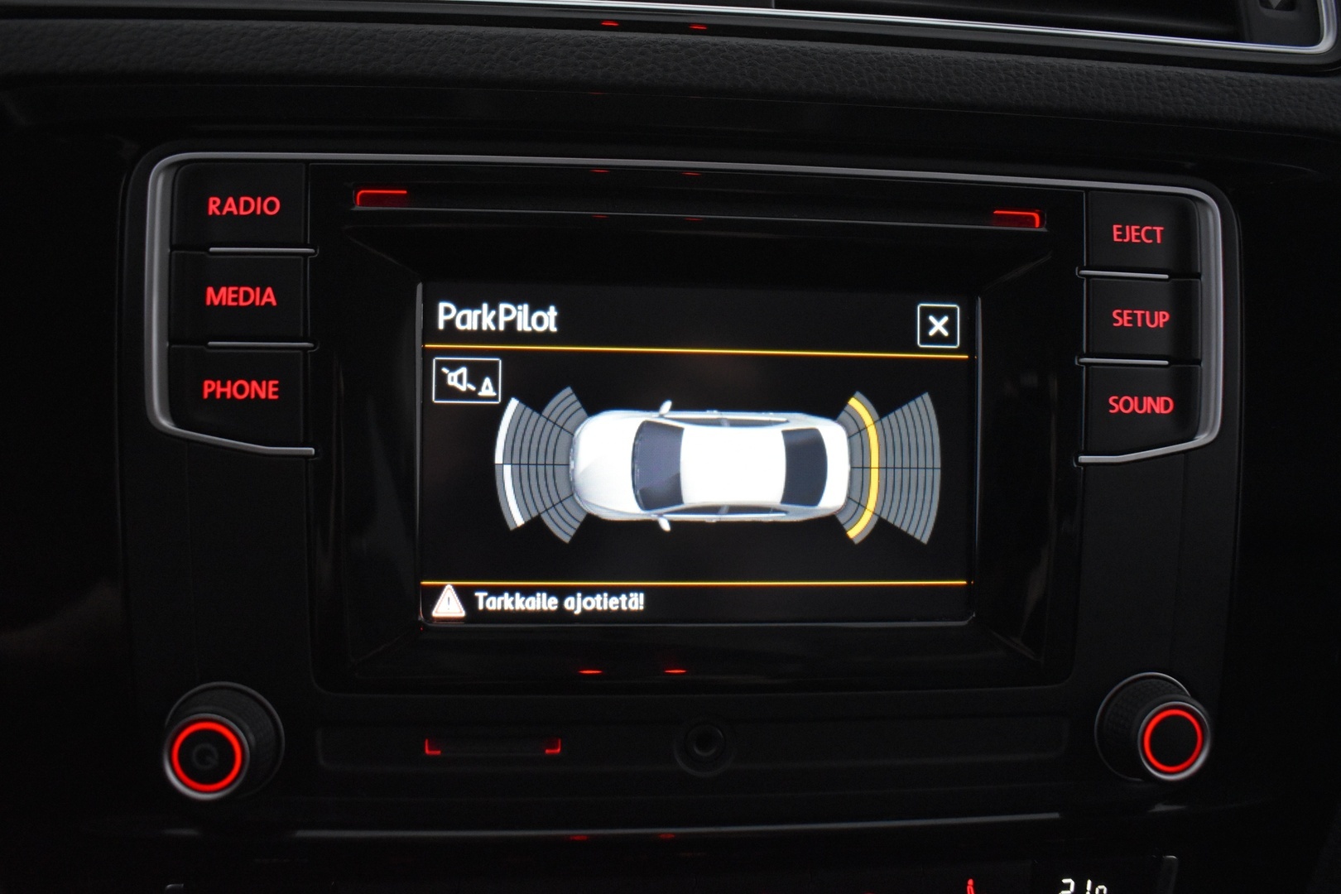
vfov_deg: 43.6
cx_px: 670
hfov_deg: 61.9
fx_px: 1117
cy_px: 447
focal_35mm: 30
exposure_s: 1/60
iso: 3200
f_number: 3.8
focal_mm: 20
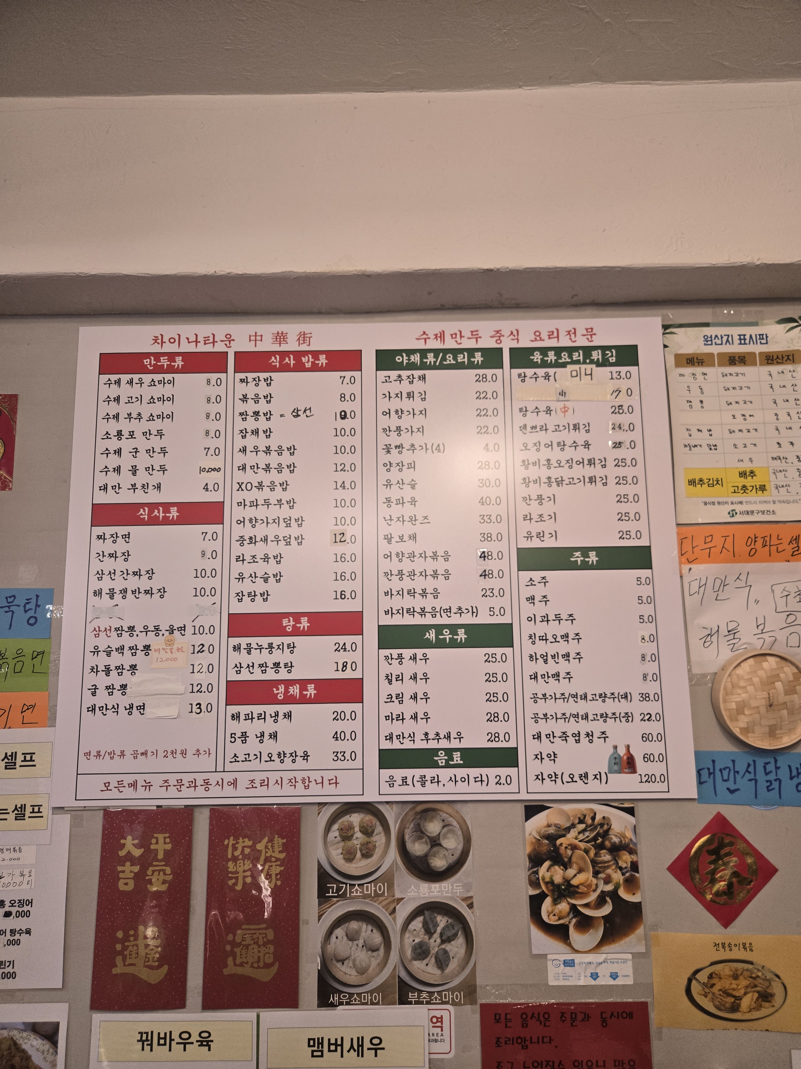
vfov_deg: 73.9
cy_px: 534
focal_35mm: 23
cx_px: 400
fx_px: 710
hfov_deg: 58.9
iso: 250
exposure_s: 1/120
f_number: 1.8
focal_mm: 5.4
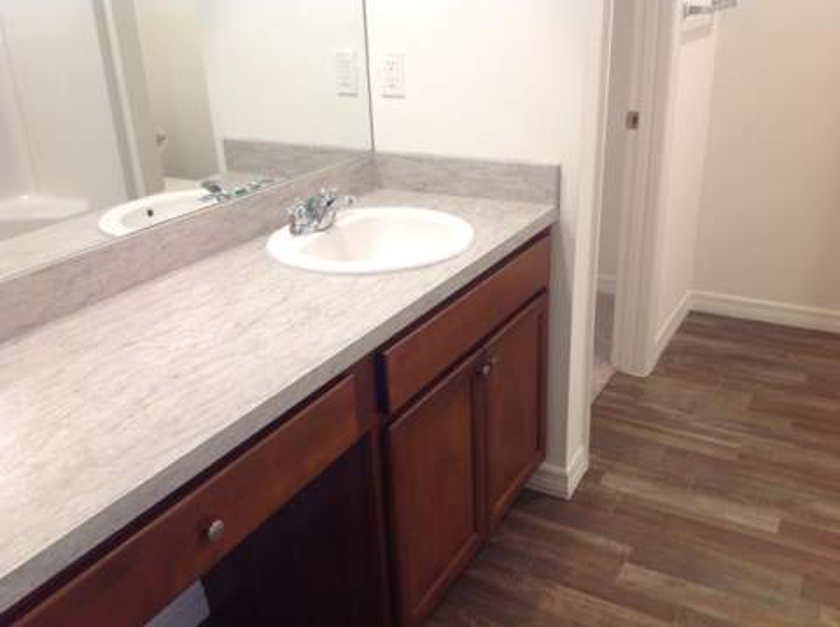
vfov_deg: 40.6
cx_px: 420
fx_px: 848
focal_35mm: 35
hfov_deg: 52.7
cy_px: 314
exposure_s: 1/15
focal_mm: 4.28
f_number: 2.4
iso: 64
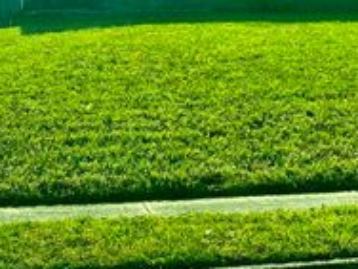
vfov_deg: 10.7
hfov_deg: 13.9
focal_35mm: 138
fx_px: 1427
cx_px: 417
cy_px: 16
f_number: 1.6
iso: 32
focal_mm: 5.96
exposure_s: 1/894
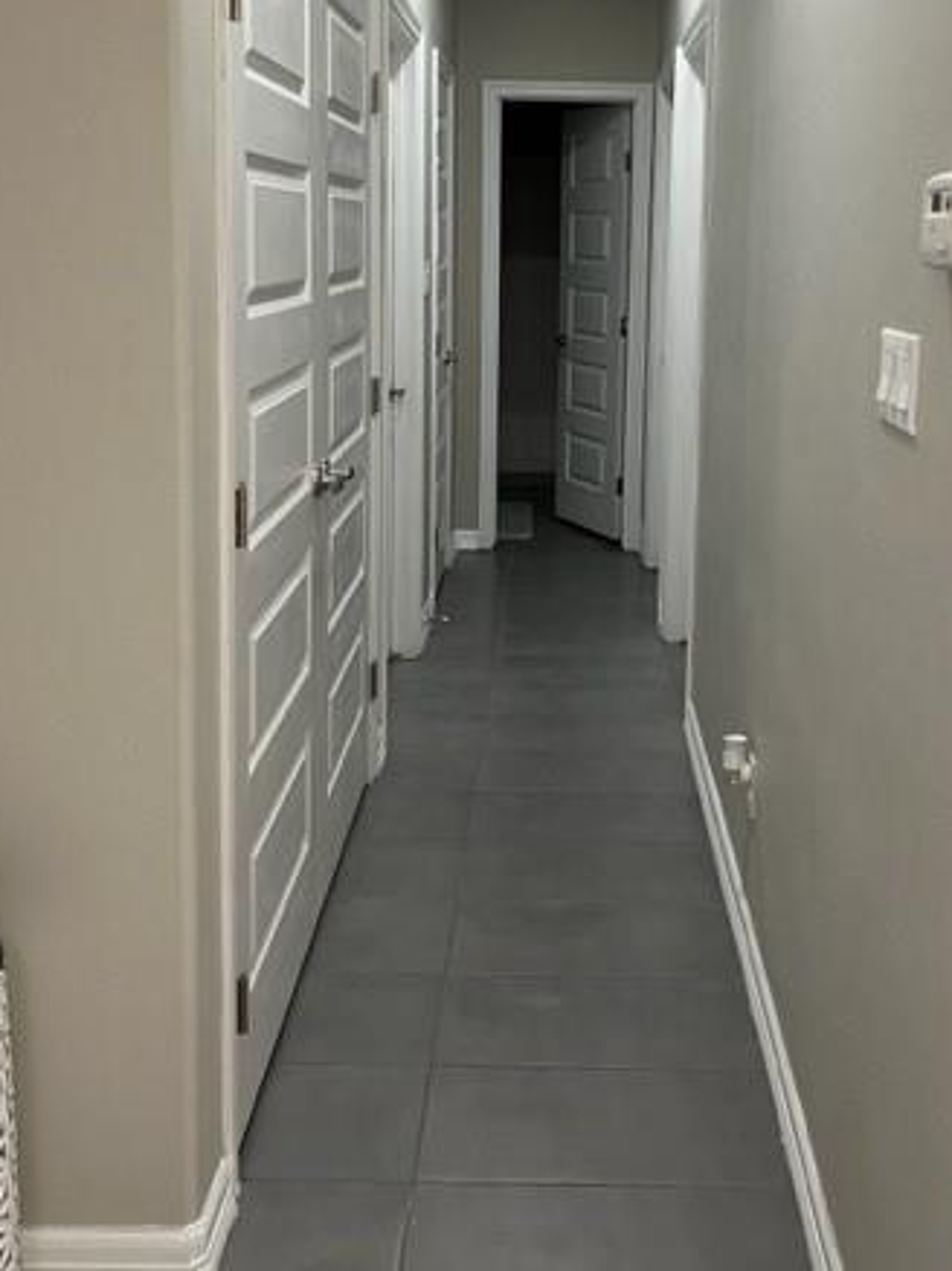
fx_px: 1395
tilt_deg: -6.4
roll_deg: -1.8
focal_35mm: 38
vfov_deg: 47.9
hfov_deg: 37.6
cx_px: 560
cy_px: 389
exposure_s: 1/84
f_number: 1.5
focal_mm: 5.7
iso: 125
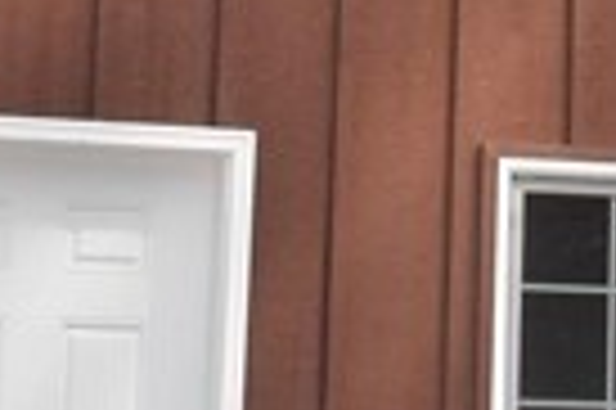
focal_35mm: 214
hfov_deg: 9.6
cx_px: 603
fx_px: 3657
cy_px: -338
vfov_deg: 6.3
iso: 100
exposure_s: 1/200
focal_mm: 18
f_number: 10
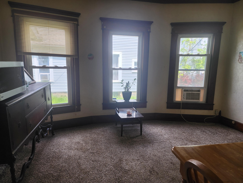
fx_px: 161
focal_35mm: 23
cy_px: 92
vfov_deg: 58.9
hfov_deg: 73.9
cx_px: 122
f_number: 1.8
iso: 64
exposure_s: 1/180
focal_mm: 6.4
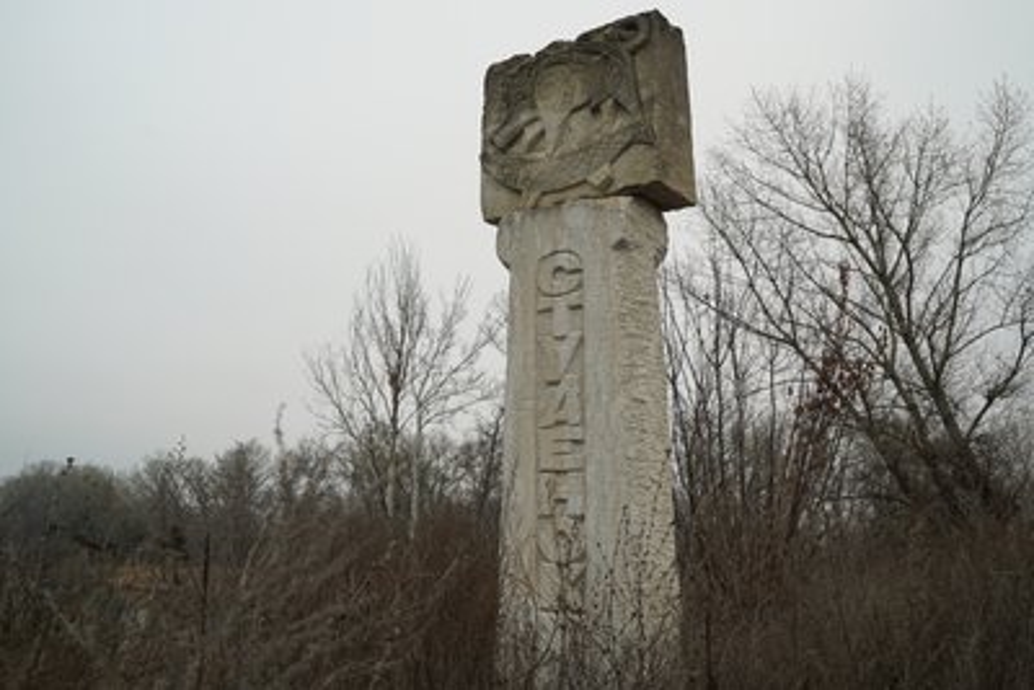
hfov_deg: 57.2
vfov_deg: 40.0
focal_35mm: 33
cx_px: 517
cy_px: 345
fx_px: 948
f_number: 5
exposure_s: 1/80
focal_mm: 33
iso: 100
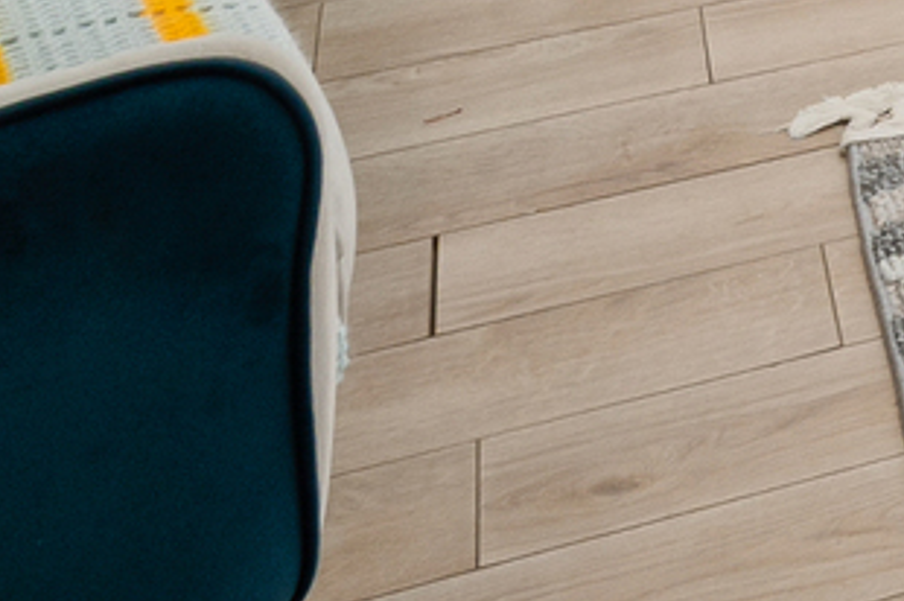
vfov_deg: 8.6
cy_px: -1368
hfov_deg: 12.6
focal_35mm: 124
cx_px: 2225
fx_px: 3110
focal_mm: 16
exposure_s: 1/2.5
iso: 250
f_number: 11
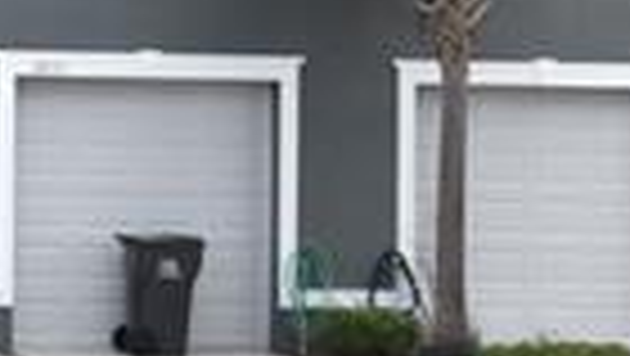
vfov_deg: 10.6
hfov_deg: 16.9
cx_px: -306
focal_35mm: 115
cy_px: 131
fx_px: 1923
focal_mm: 10
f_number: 3.5
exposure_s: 1/4000
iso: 800
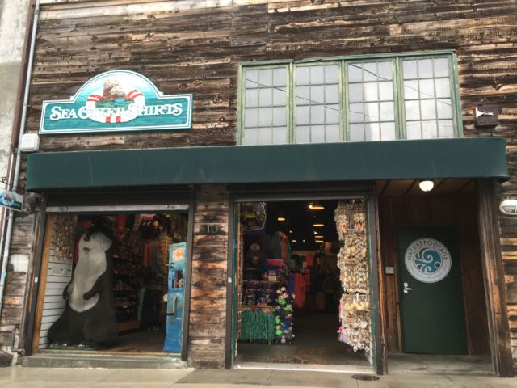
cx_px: 258
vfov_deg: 48.2
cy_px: 194
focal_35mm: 29
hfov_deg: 61.7
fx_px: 433
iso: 40
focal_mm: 4.15
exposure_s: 1/120
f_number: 2.2
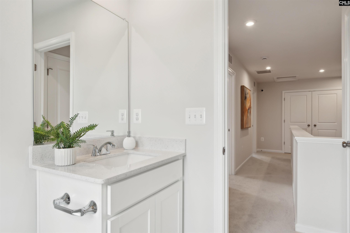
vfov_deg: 61.9
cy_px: 116
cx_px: 175
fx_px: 194
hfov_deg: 84.0
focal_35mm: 20
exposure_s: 1/25
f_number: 7.1
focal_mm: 20
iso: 160
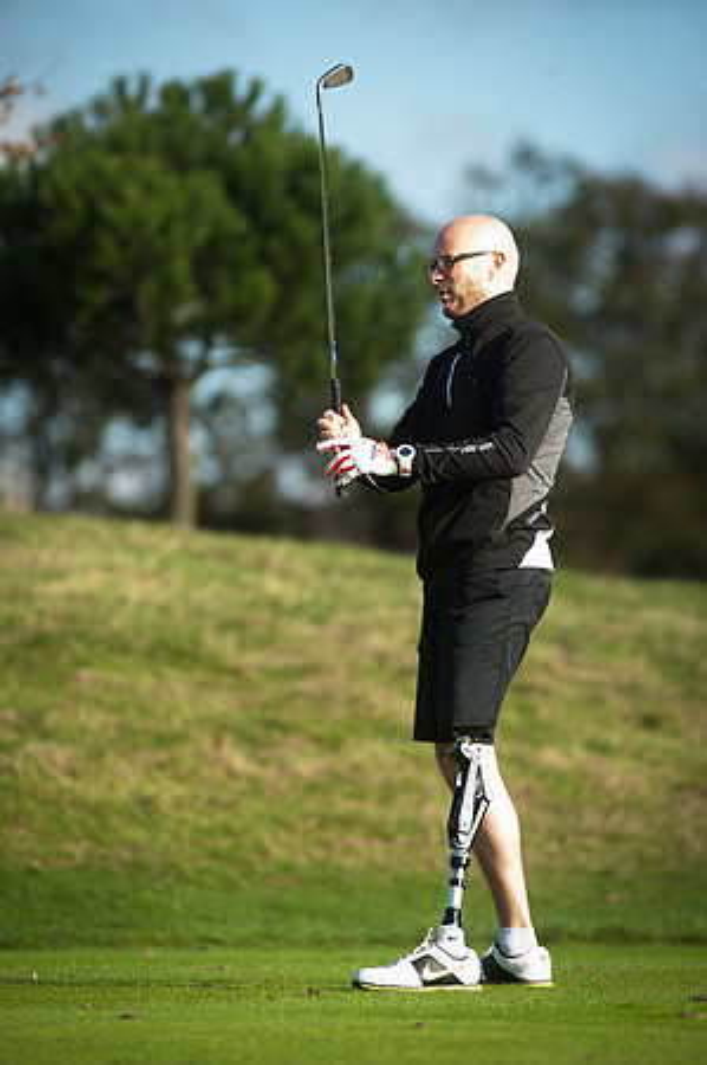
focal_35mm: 300
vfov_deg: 6.9
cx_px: 354
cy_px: 532
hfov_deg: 4.6
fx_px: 8857
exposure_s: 1/800
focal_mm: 300
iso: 400
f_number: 5.6
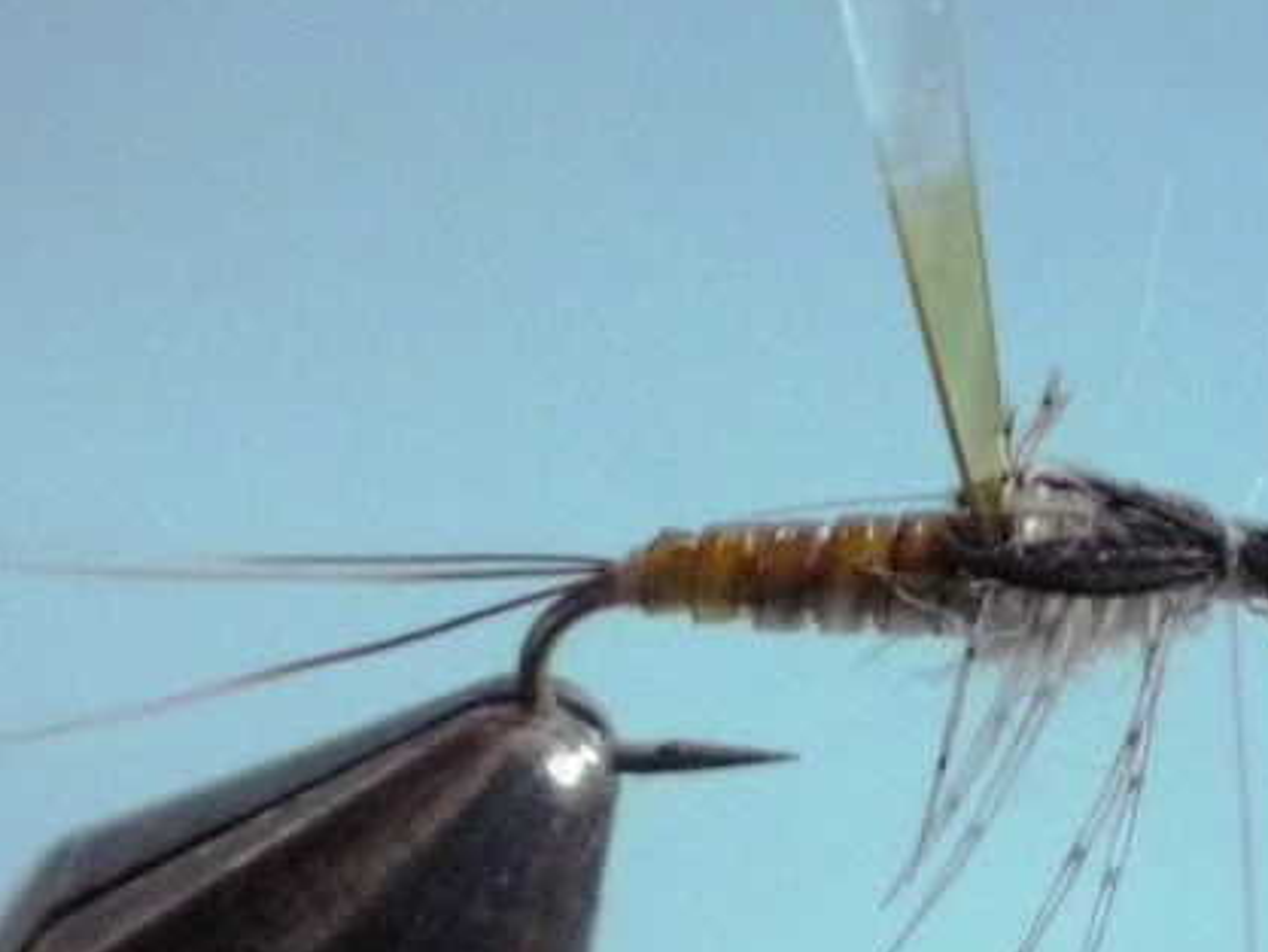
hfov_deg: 40.3
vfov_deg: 31.5
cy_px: 551
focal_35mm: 46
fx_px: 1685
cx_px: 921
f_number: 3.3
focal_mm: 5.2
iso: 400
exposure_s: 1/25
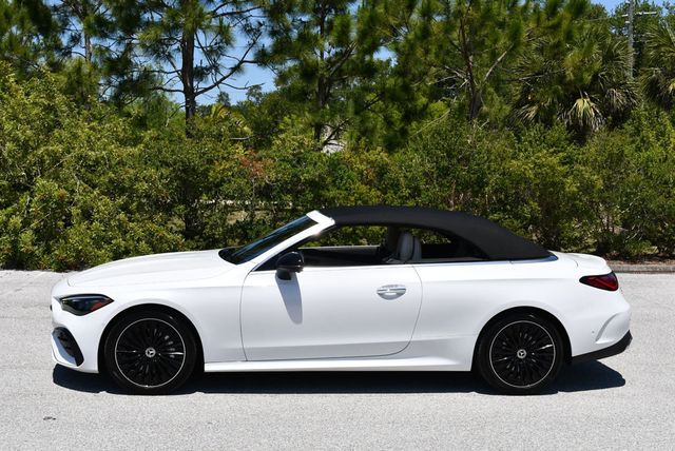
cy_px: 226
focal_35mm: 52
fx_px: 976
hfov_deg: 38.2
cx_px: 338
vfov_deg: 26.0
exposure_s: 1/320
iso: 100
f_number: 9
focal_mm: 26
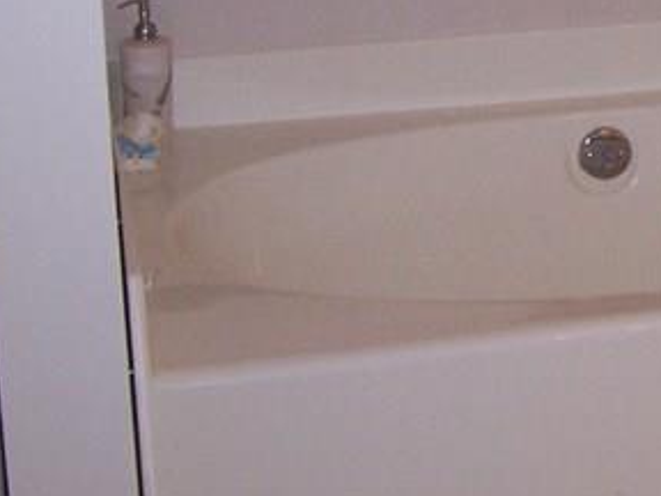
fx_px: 2311
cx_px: 1005
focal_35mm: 121
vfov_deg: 12.0
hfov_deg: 15.0
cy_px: -119
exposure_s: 1/112
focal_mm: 5.6
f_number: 2.7
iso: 140
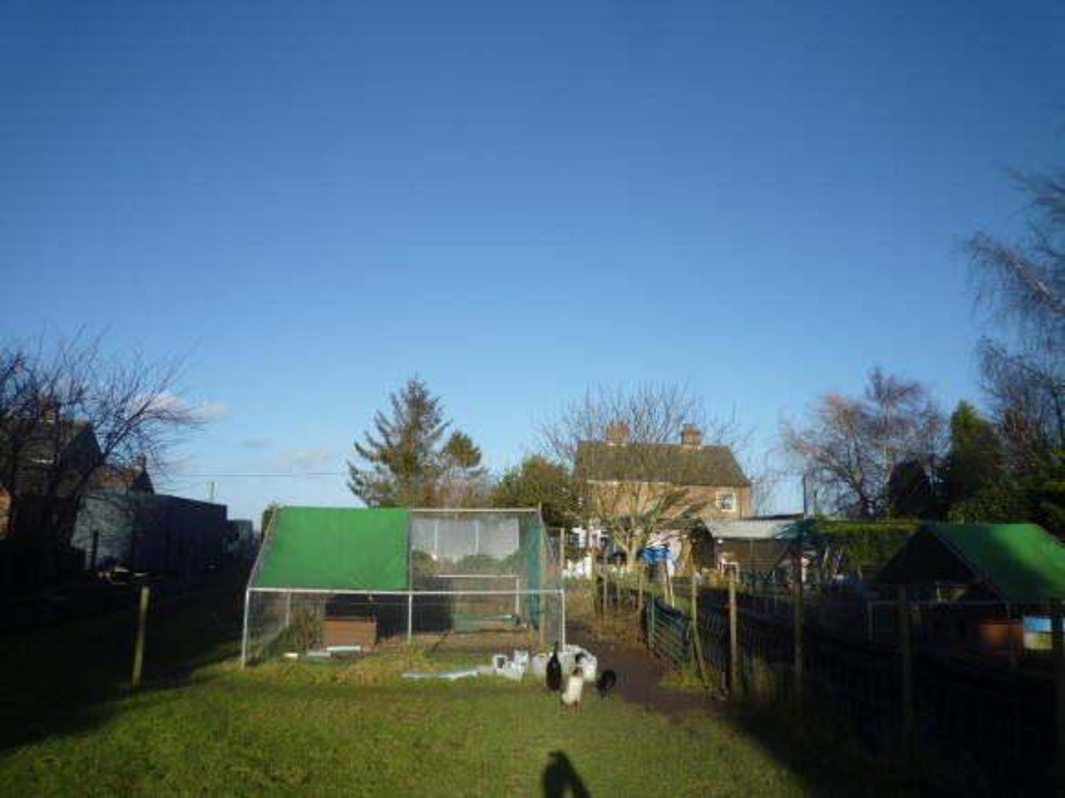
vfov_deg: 54.9
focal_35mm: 25
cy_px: 399
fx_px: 769
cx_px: 532
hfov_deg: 69.4
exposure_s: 1/640
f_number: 4
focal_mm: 4.4
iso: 80
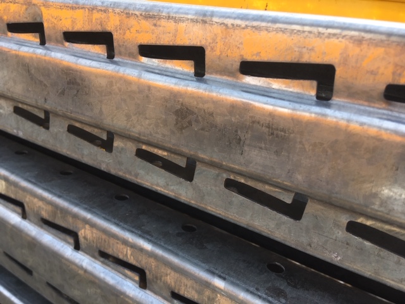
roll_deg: -6.3
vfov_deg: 48.2
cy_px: 152
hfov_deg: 61.7
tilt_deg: -22.6
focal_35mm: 29
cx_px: 202
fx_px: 339
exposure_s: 1/732
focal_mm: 4.15
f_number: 2.2
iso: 25
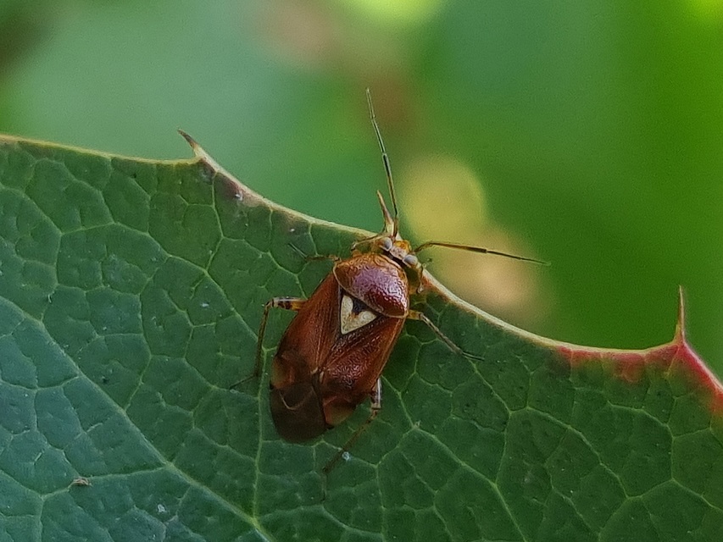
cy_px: 271
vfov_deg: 53.1
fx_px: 543
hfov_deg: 67.3
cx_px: 362
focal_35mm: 26
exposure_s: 1/182
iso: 80
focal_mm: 5.4
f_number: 1.8
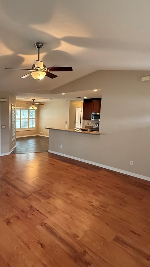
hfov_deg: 51.3
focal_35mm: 21
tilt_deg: -6.7
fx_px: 149
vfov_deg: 83.9
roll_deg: -1.2
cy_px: 133
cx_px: 38
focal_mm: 2.22
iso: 640
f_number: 2.2
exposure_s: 1/120
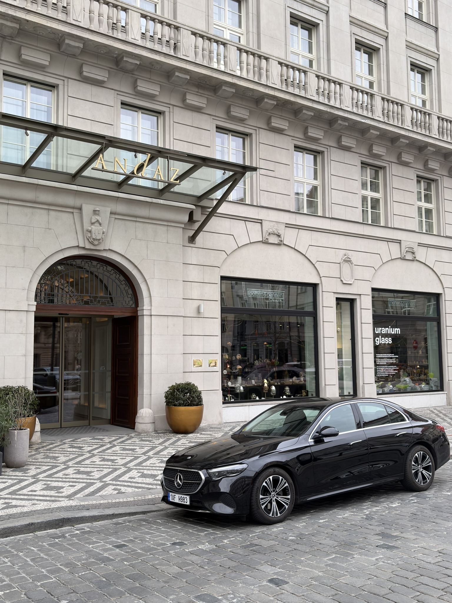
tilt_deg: +5.8
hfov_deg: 40.7
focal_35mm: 35
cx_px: 226
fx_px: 609
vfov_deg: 52.6
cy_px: 302
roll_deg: +0.5
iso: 32
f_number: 1.6
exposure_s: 1/447
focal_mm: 5.96
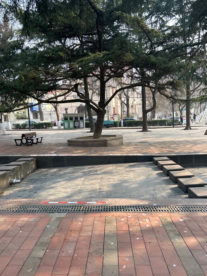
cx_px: 102
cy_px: 135
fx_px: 215
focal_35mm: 27
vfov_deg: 65.3
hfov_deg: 51.3
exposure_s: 1/639
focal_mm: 5.7
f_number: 1.5
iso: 50
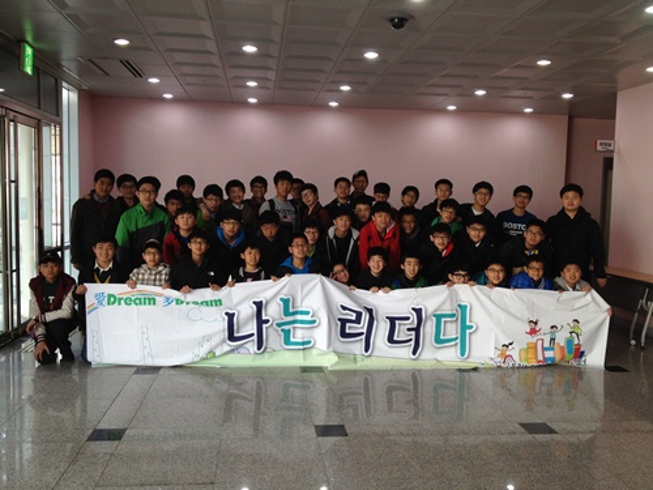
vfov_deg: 40.7
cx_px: 326
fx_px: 660
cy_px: 245
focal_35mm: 35
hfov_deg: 52.6
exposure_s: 1/40
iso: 64
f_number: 2.4
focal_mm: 4.28
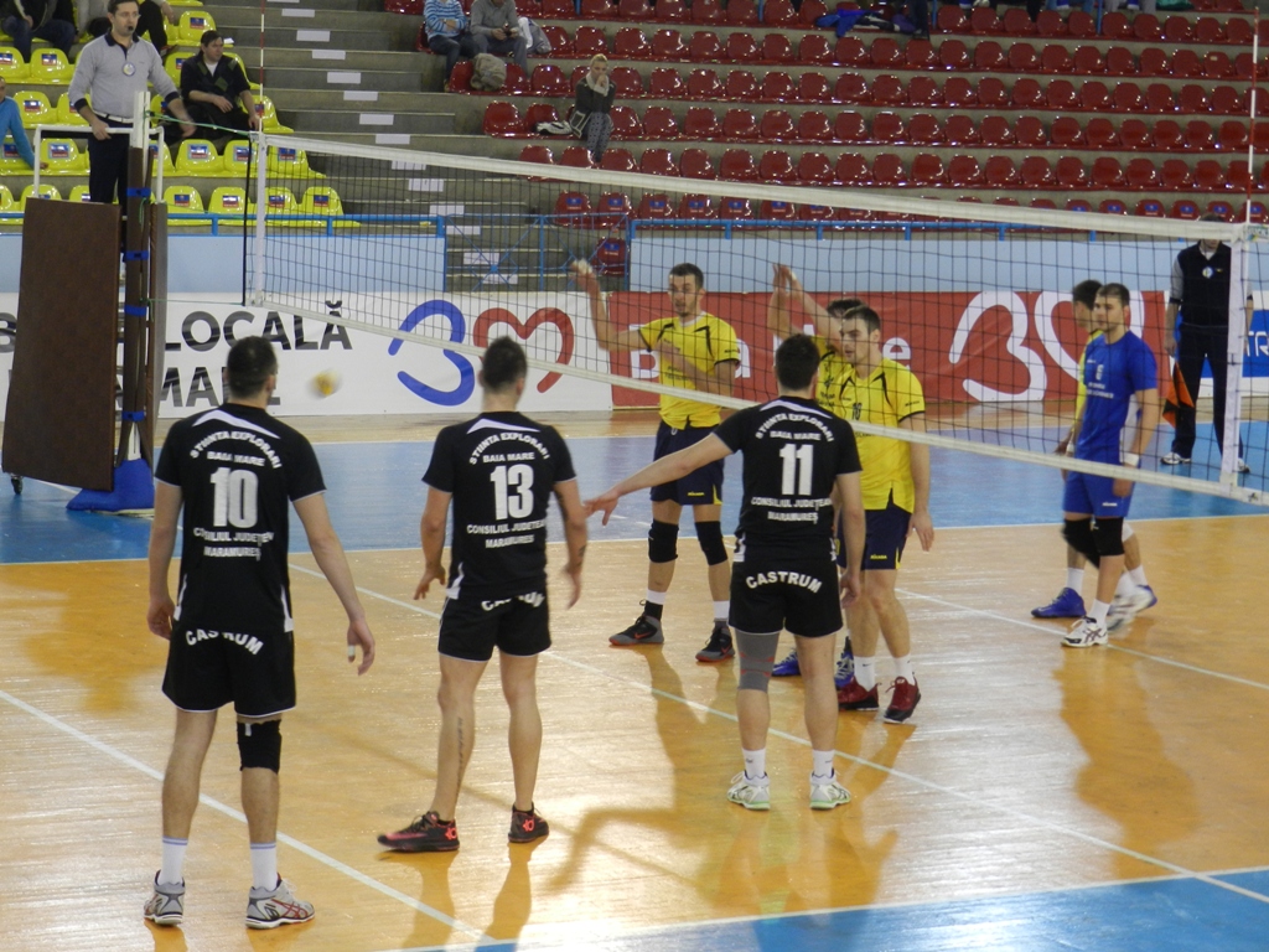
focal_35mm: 100
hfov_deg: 19.6
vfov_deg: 14.8
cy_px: 476
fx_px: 3666
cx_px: 634
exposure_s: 1/30
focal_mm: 17.7
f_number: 4.6
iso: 280
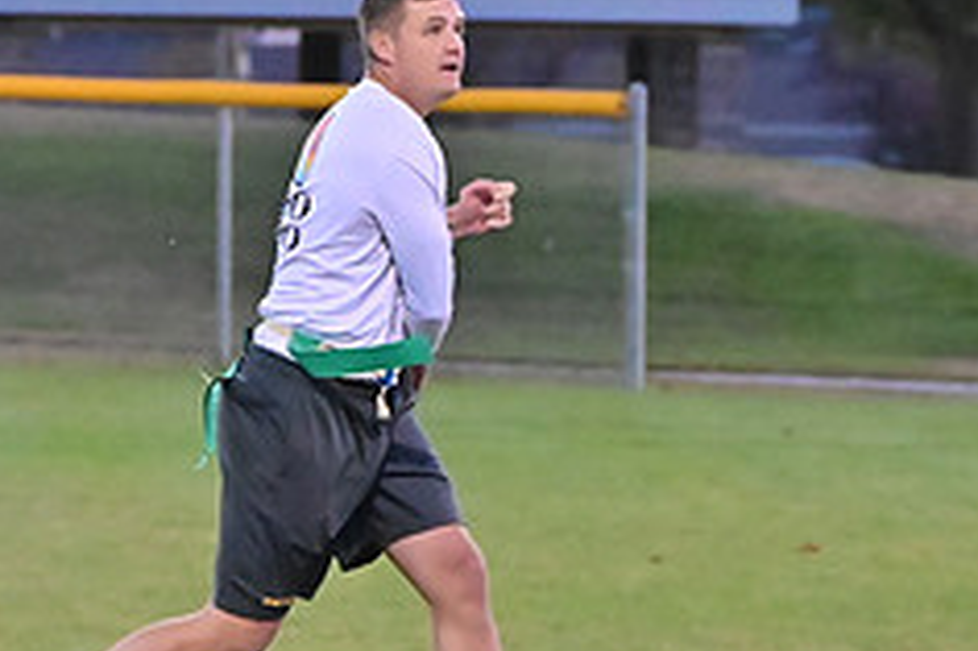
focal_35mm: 423
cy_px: 284
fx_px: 11483
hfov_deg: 4.9
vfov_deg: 3.2
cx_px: 655
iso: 6400
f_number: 4
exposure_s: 1/400
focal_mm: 115
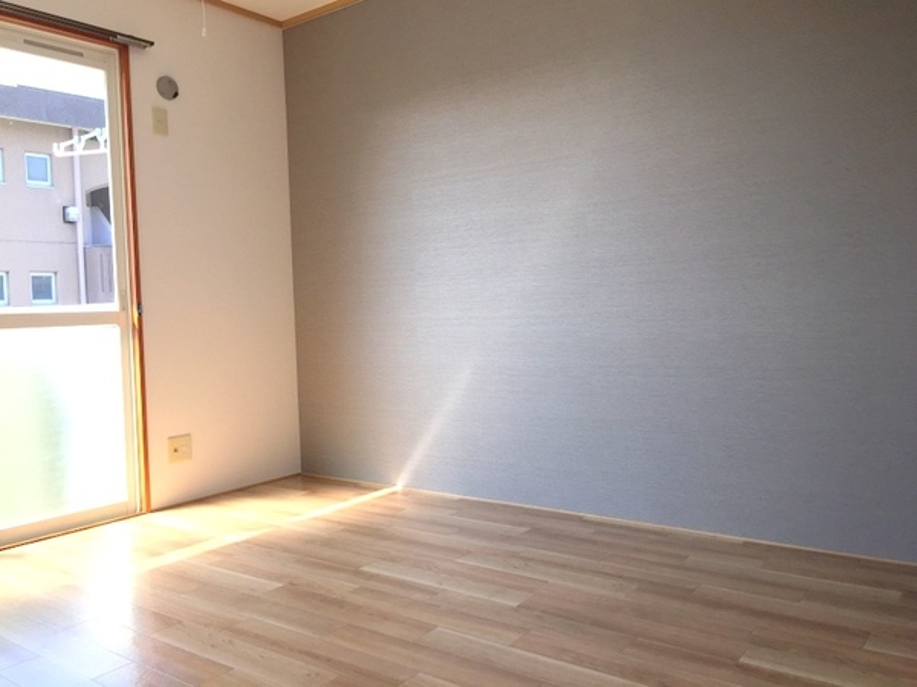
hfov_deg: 61.7
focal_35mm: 29
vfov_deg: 48.2
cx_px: 458
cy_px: 344
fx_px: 768
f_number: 2.2
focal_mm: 4.15
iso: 32
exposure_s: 1/273
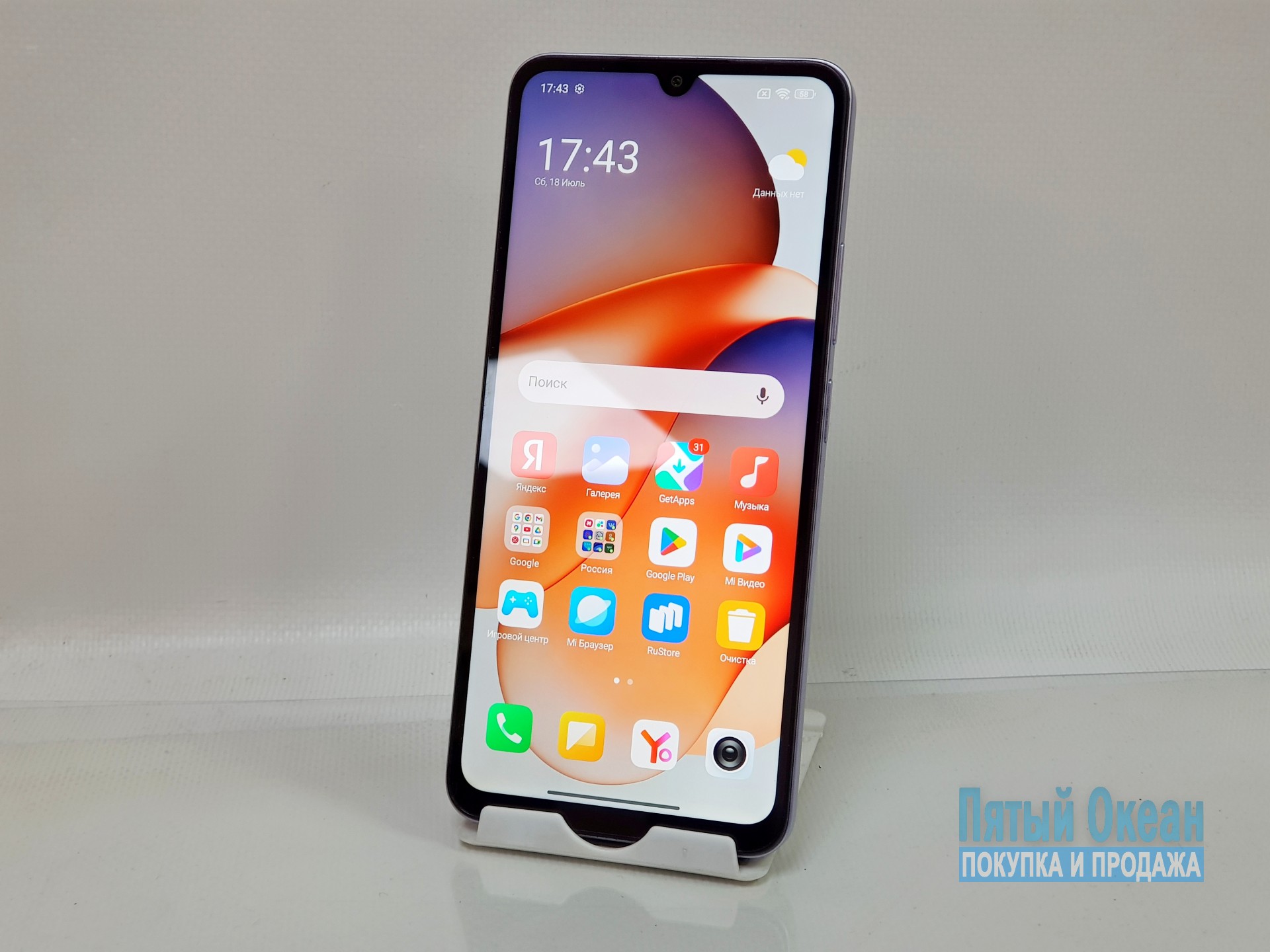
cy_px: 476
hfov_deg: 36.8
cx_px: 635
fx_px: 1908
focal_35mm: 52
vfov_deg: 28.0
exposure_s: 1/33
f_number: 2.4
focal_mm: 6
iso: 50
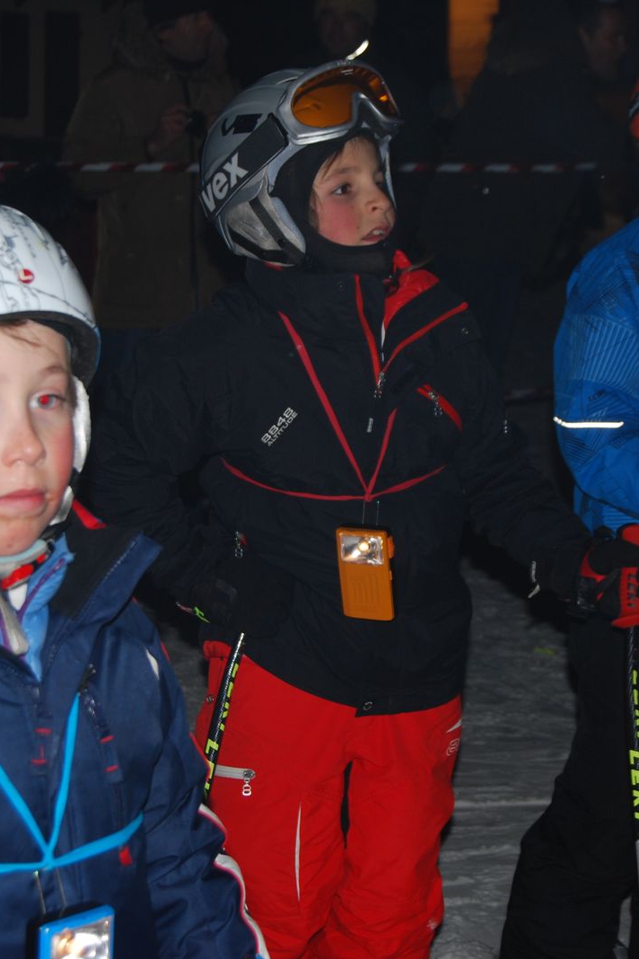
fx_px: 2396
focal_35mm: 90
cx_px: 304
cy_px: 479
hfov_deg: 15.2
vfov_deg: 22.6
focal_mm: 40
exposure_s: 1/60
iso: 200
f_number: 5
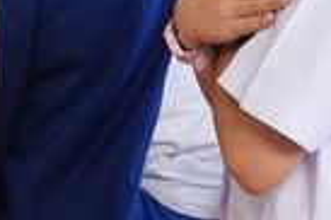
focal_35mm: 384
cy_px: -93
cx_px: 191
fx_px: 3523
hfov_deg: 5.4
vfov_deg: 3.6
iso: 1250
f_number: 5.6
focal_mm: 35
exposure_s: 1/200
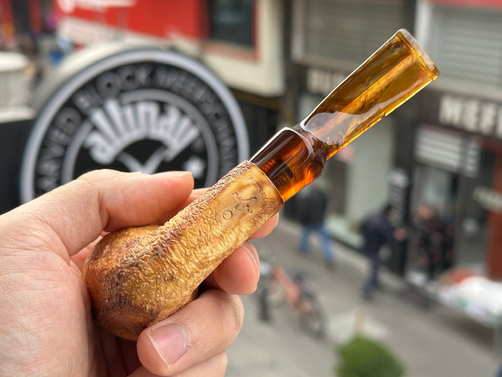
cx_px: 251
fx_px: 696
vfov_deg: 30.3
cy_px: 188
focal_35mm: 48
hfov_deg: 39.7
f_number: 1.78
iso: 64
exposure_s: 1/452
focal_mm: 6.86
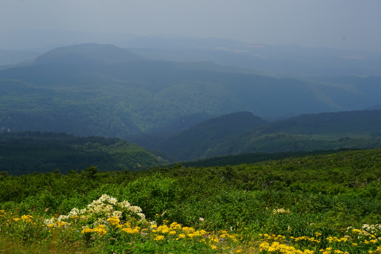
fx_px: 571
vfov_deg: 25.0
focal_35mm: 54
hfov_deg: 36.9
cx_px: 190
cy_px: 127
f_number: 13
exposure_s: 1/200
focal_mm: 36
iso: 100
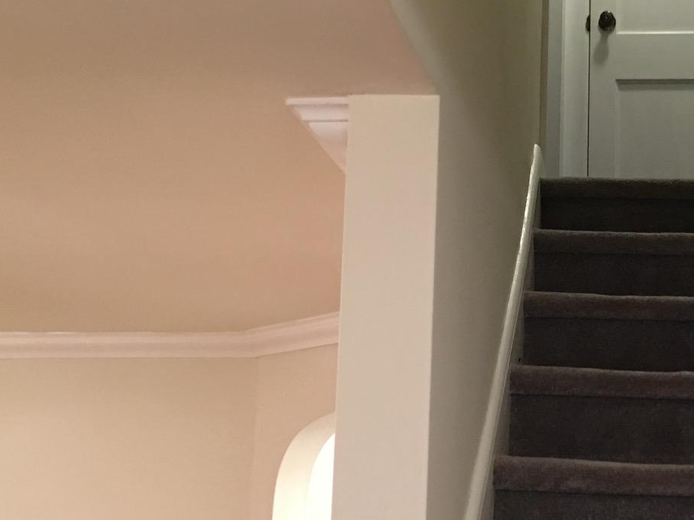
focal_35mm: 65
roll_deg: -1.4
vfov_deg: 22.5
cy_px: 361
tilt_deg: +8.7
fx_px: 1303
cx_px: 598
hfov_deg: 28.9
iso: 50
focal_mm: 4.15
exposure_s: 1/4
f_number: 2.2
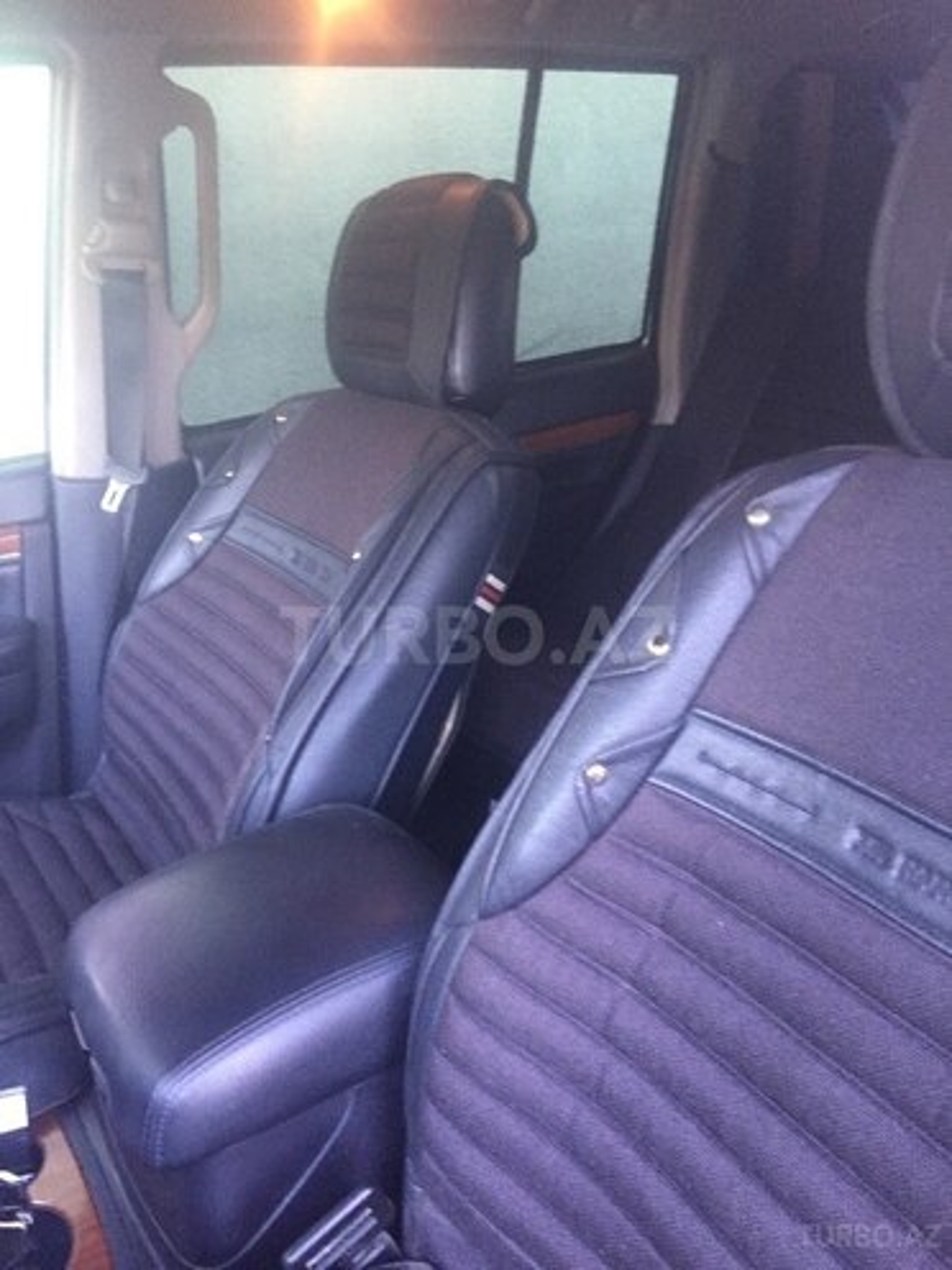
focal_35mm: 29
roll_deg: +1.2
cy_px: 635
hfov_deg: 48.2
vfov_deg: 61.7
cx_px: 476
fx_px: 1063
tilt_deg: -15.7
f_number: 2.2
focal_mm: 4.15
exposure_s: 1/33
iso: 250
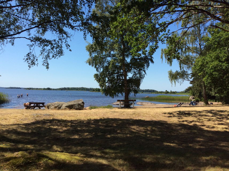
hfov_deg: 56.9
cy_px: 86
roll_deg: -0.7
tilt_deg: +1.7
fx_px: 211
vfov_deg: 44.1
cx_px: 114
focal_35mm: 32
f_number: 2.4
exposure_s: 1/1362
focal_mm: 3.3
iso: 32
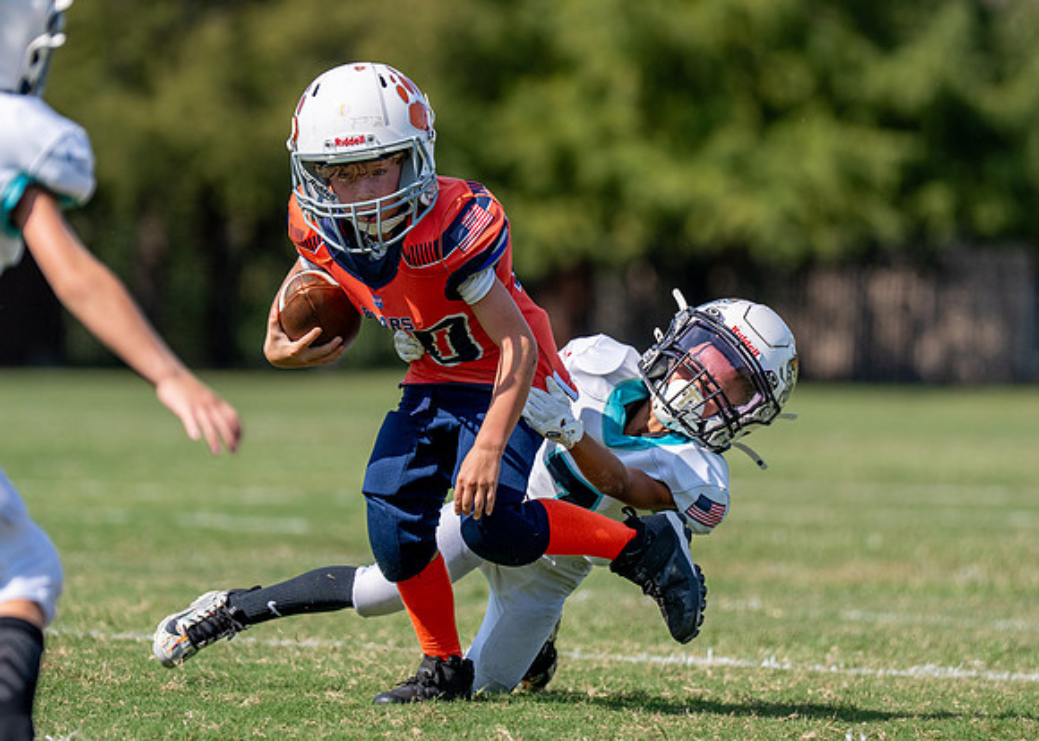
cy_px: 297
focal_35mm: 343
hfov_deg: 5.9
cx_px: 464
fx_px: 10118
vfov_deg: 4.2
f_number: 2.8
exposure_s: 1/4000
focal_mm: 185
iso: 125
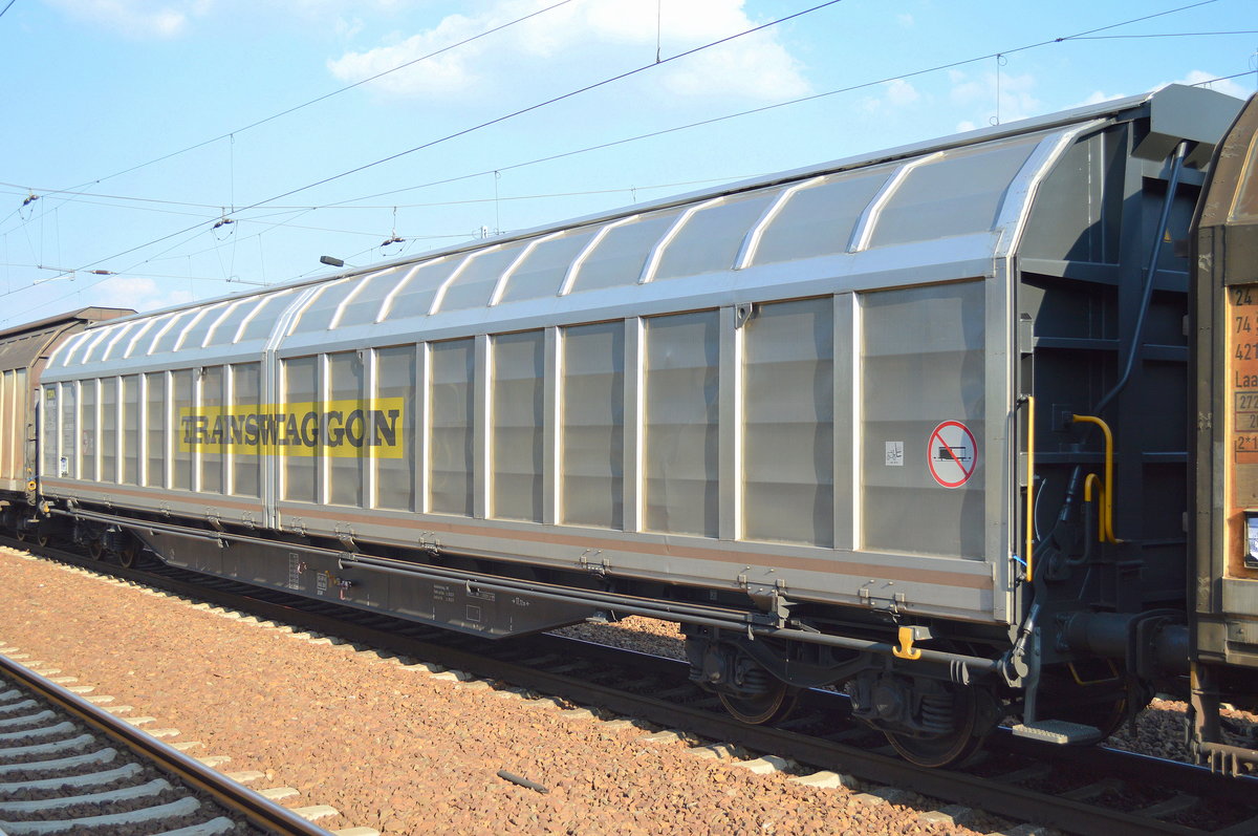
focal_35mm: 42
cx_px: 629
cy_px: 418
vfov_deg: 31.8
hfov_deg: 46.4
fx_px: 1466
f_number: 4.5
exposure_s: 1/1000
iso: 400
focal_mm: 28
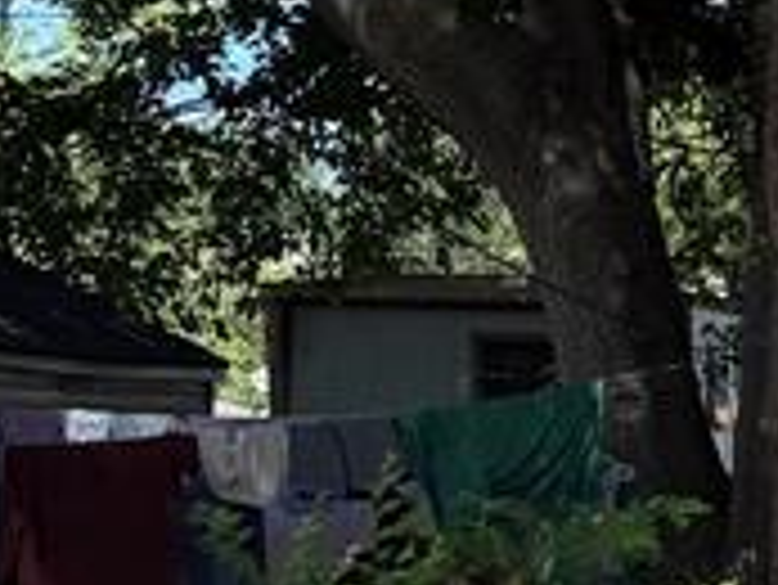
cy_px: 454
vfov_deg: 10.4
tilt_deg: +0.4
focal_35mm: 142
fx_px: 3194
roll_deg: -1.2
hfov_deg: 10.8
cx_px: 2109
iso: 80
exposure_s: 1/1901
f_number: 1.78
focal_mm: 6.76
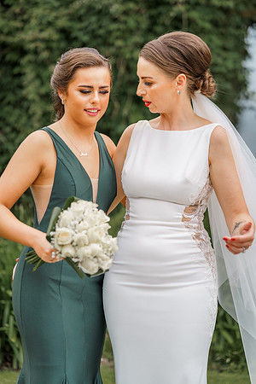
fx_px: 907
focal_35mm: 85
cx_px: 128
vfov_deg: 23.9
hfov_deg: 16.1
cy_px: 192
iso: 100
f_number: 2.8
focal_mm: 85
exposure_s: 1/640
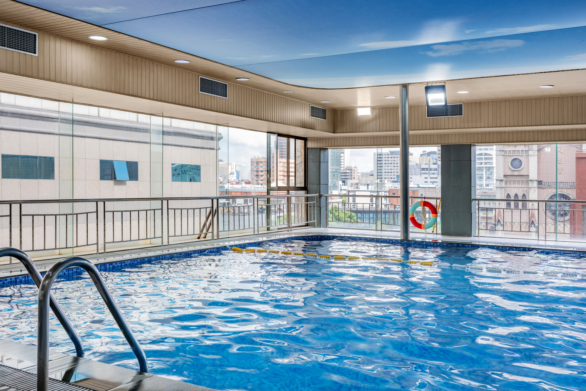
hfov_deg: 54.4
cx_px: 279
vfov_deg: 37.9
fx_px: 570
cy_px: 200
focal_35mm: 35
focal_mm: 33
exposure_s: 1/400
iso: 200
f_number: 8
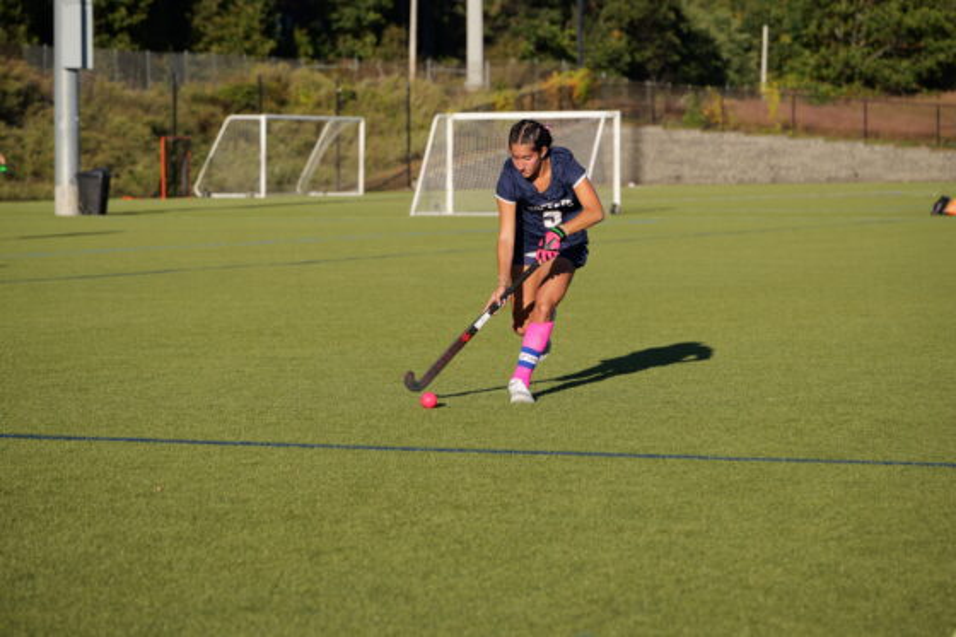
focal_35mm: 124
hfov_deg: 16.5
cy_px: 318
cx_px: 478
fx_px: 3292
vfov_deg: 11.0
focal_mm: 124
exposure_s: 1/1000
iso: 250
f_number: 5.6
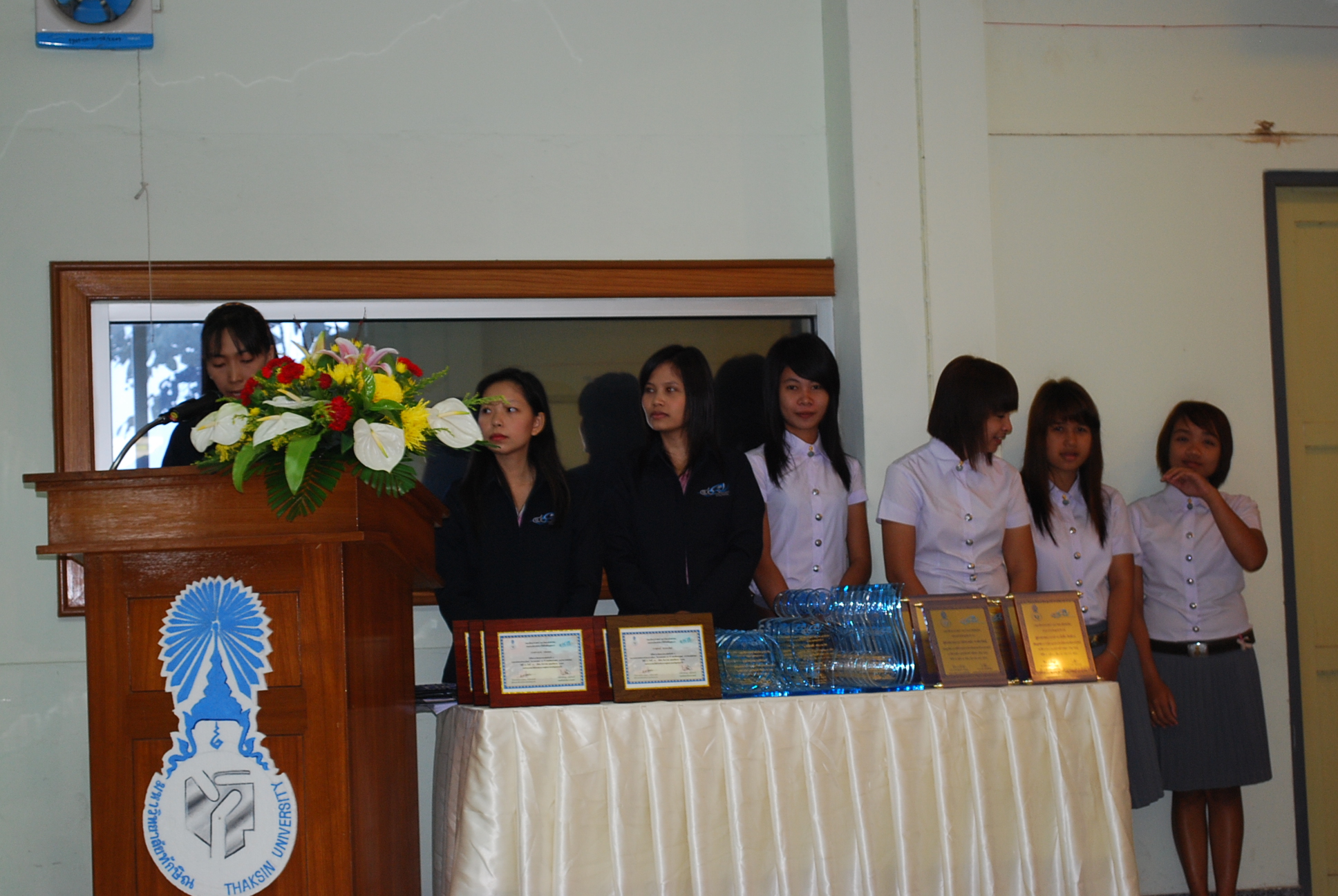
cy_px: 448
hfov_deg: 27.0
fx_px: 2791
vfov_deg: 18.2
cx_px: 669
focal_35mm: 75
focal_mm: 50
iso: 400
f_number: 5.6
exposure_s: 1/20
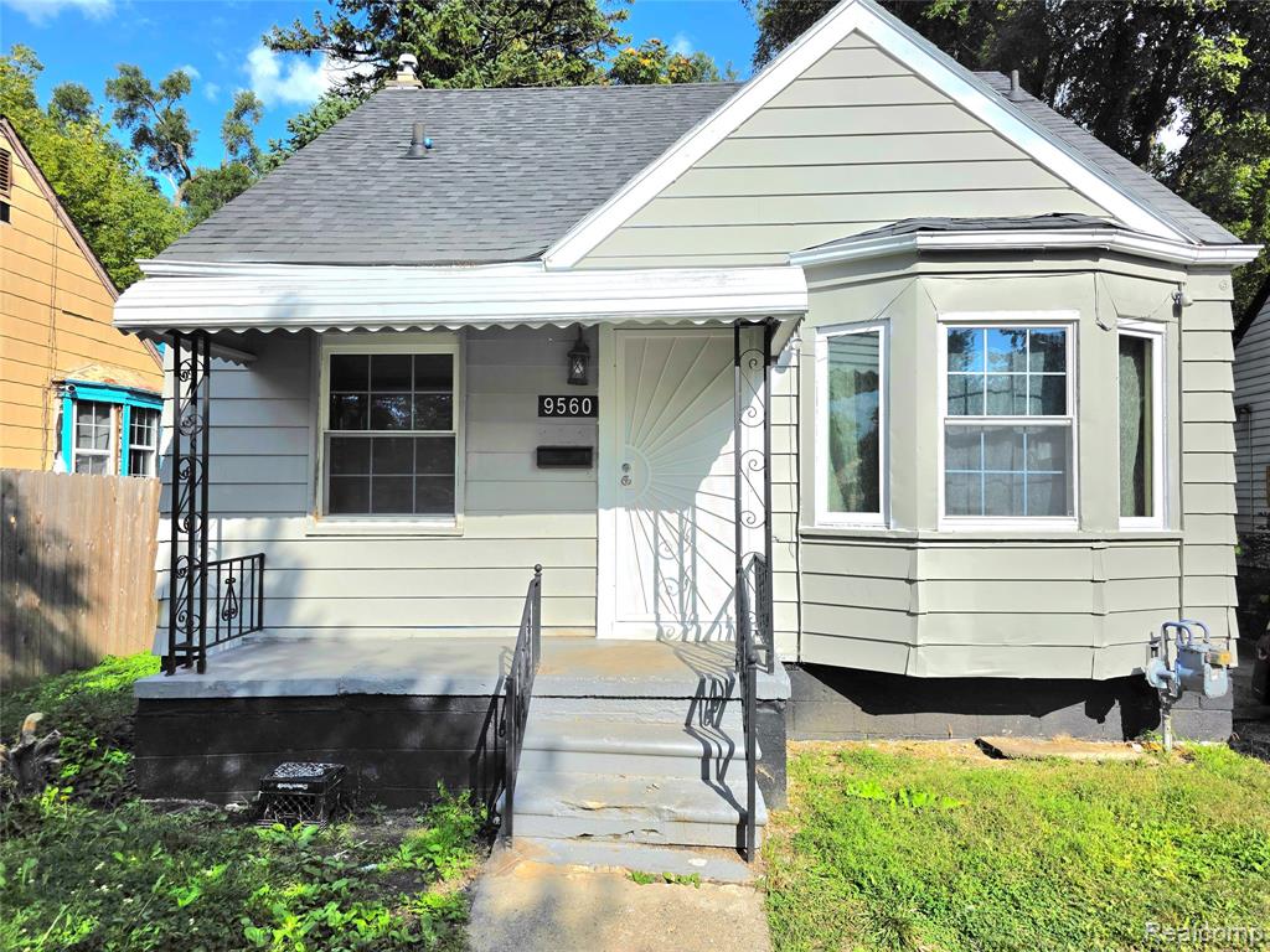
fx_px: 844
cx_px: 635
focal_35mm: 23
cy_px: 476
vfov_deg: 58.9
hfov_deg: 73.9
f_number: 1.7
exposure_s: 1/10000
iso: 64
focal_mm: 6.3
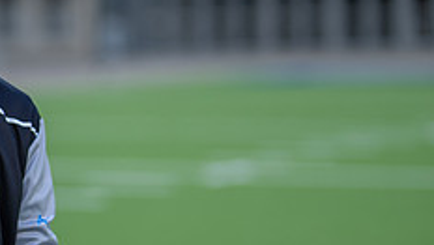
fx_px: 1935
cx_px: -55
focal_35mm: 168
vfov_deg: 7.2
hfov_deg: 12.6
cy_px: 128
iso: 100
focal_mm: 50
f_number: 1.2
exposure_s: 1/1600
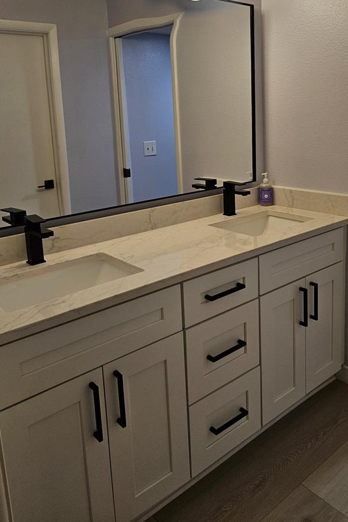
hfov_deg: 43.4
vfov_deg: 61.1
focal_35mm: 30
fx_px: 435
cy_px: 197
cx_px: 209
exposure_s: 1/120
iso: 80
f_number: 1.8
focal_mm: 5.4
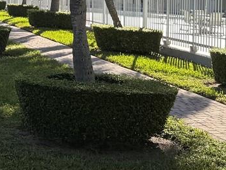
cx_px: -95
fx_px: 718
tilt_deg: +4.4
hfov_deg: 16.5
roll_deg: -3.5
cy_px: -74
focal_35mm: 110
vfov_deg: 12.9
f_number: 1.78
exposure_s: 1/6173
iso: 80
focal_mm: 6.76
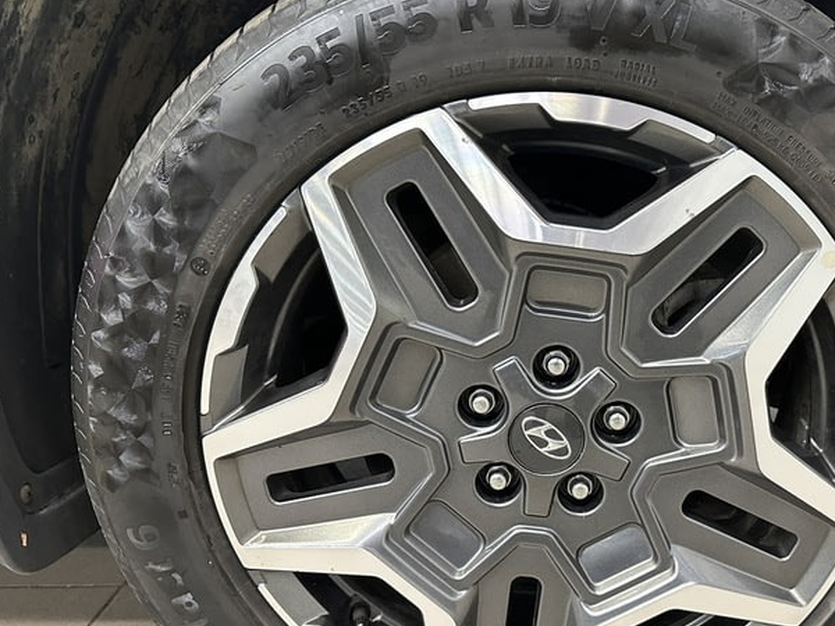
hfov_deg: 50.3
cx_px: 564
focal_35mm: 36
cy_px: 361
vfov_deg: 39.6
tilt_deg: -18.3
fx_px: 868
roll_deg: +0.8
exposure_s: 1/50
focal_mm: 6.86
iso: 500
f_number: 1.78
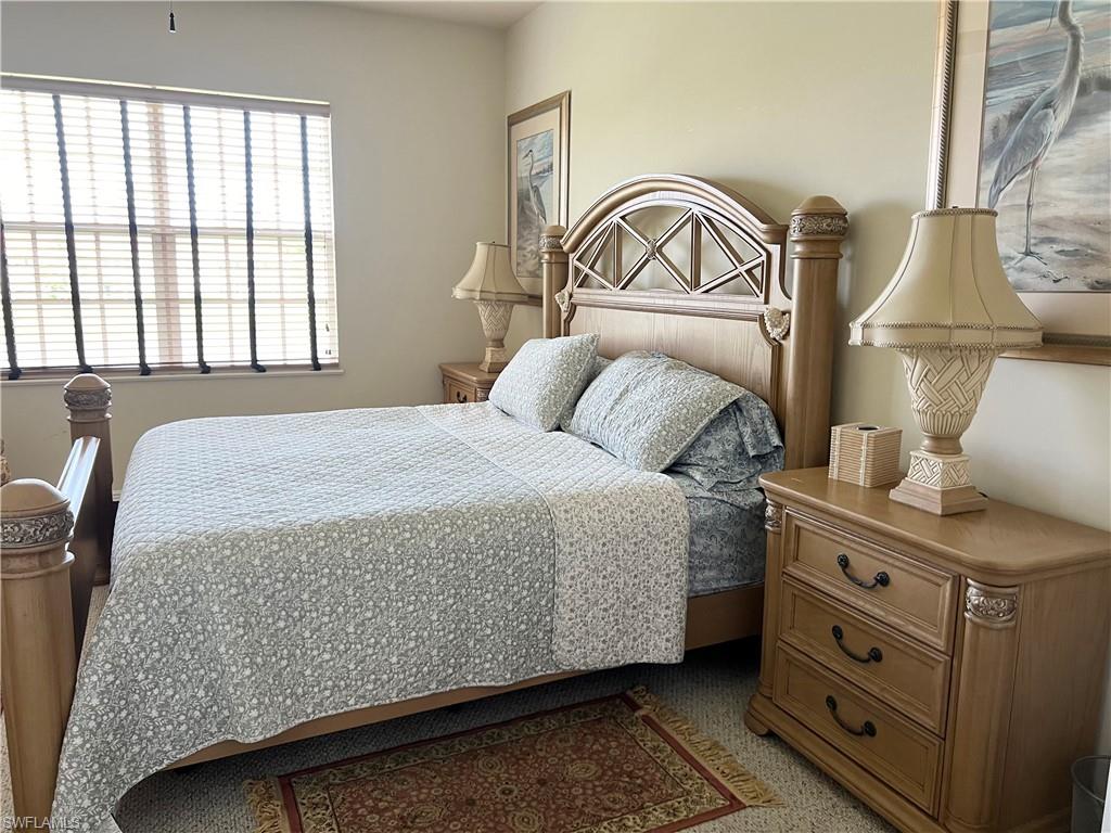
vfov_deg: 53.1
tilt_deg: -9.3
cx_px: 556
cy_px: 416
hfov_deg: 67.3
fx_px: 834
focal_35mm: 26
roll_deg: -0.3
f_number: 1.5
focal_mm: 5.7
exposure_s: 1/60
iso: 100
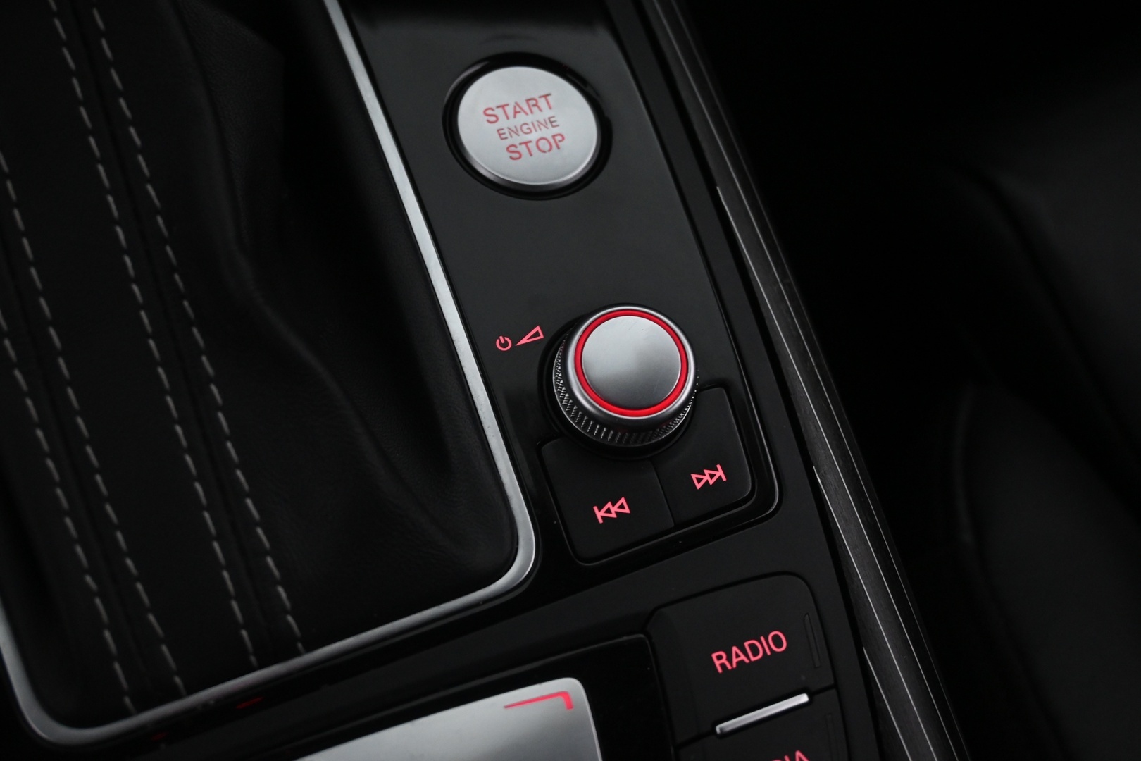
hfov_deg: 40.5
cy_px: 380
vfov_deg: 27.7
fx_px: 1545
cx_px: 570
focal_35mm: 49
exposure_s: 1/50
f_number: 5
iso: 2200
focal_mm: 32.5
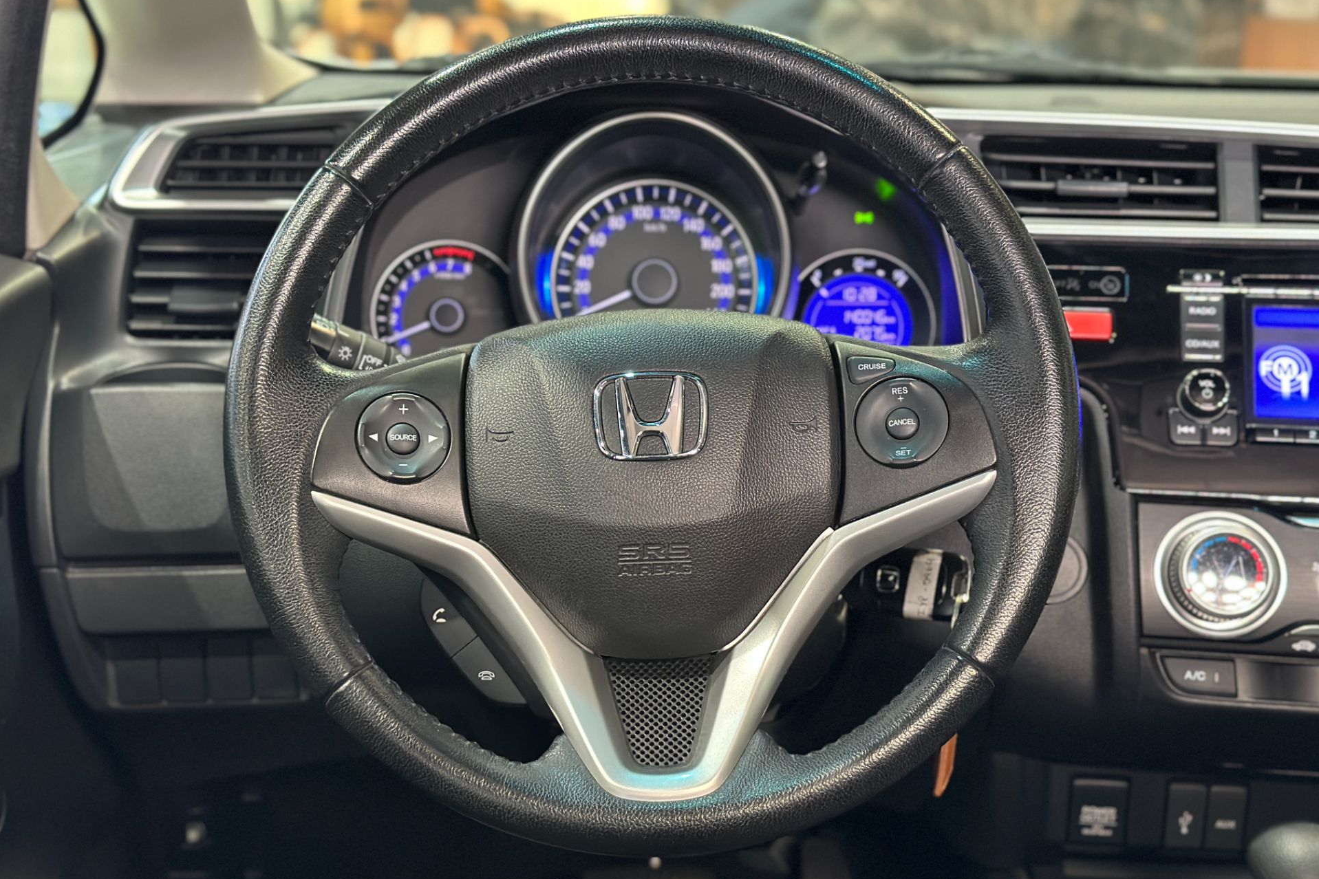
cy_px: 437
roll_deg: -1.1
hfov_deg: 39.6
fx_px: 1832
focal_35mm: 50
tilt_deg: -17.3
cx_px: 659
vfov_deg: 27.0
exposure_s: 1/40
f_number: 1.78
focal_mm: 6.86
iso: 500
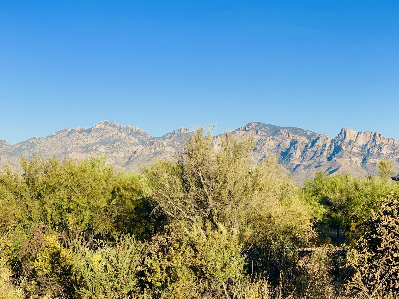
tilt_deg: +0.4
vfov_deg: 21.9
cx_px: 213
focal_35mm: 67
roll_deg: -1.5
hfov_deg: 29.0
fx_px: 772
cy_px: 174
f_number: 2.4
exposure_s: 1/841
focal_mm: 6
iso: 16
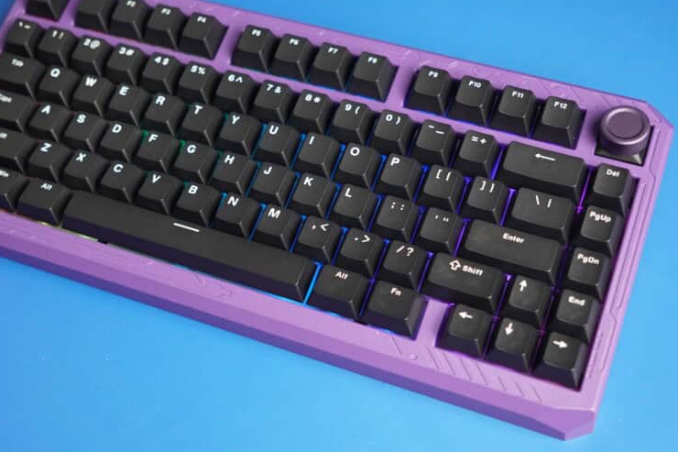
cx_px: 272
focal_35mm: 55
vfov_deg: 24.5
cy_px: 204
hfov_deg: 36.0
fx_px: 1040
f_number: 2.8
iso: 500
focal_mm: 26.6
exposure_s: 1/40
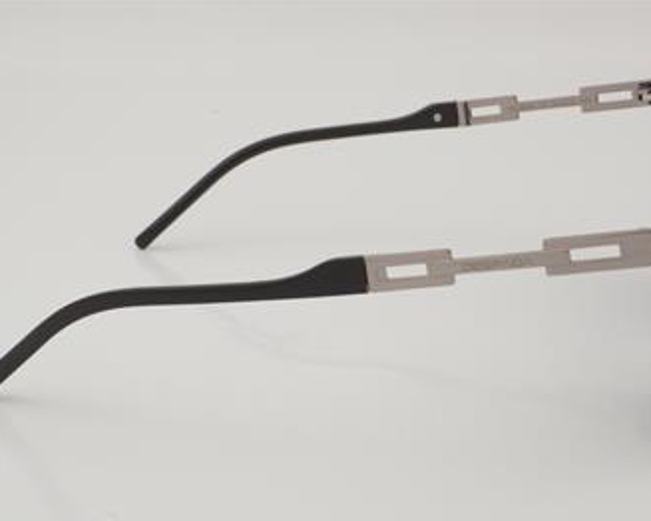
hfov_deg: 22.2
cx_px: 362
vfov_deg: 17.9
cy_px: 260
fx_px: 1658
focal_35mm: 86
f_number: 32
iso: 100
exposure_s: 1/3
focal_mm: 50
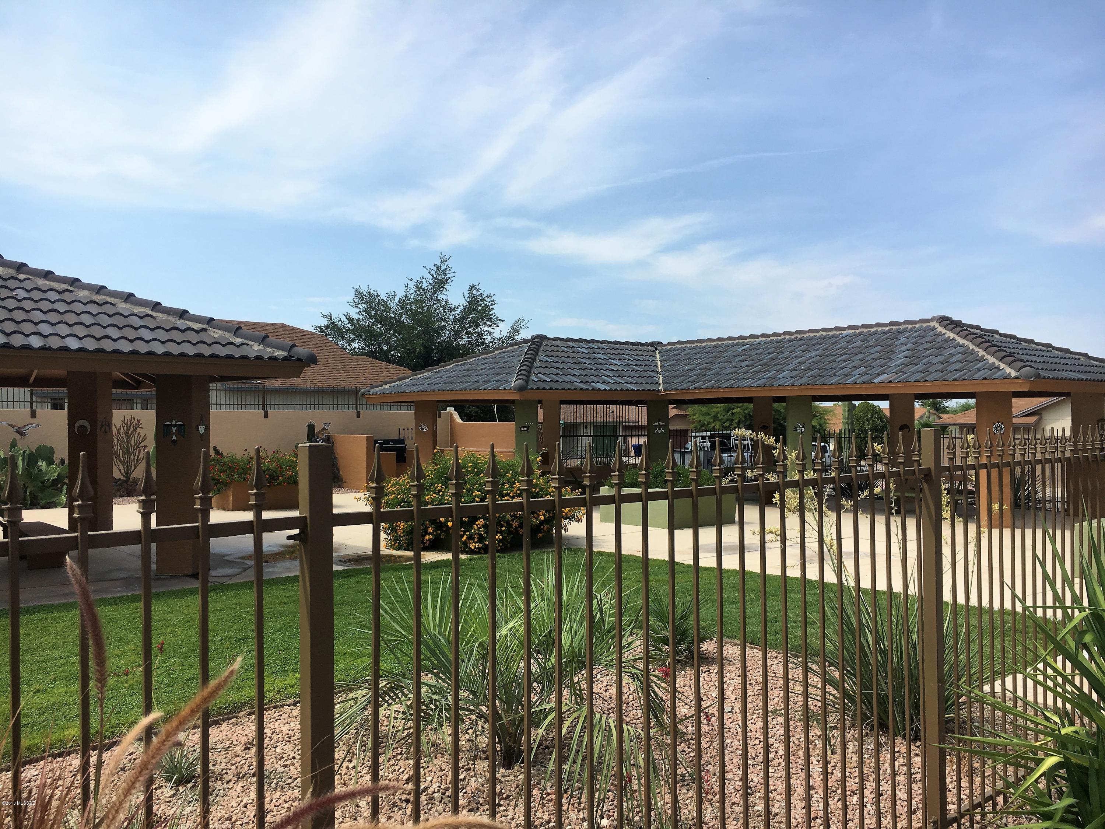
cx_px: 552
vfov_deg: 48.2
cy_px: 414
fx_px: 926
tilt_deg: +0.7
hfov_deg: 61.7
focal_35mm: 29
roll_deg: +0.1
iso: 25
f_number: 2.2
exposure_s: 1/1789
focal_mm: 4.15
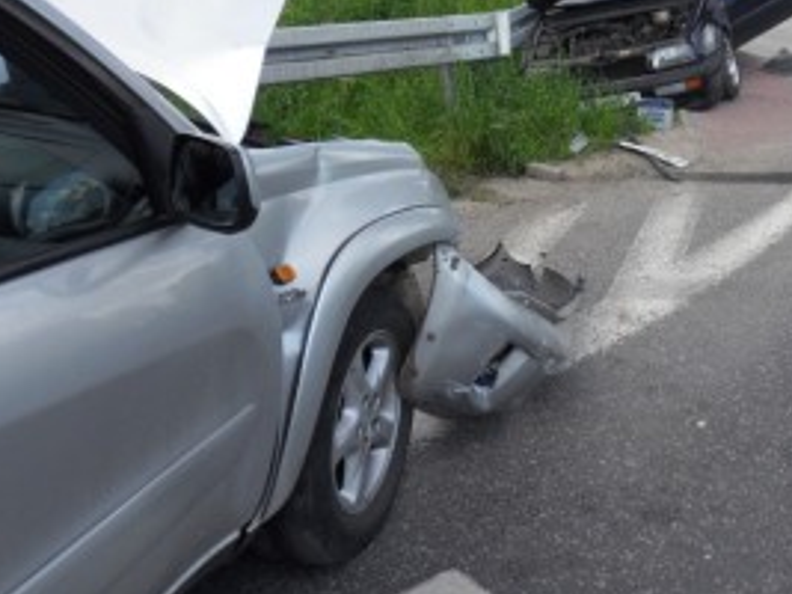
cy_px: 141
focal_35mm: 45
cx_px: 599
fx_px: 1029
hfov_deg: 40.8
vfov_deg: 31.5
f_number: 7.5
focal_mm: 4.3
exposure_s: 1/125
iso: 80
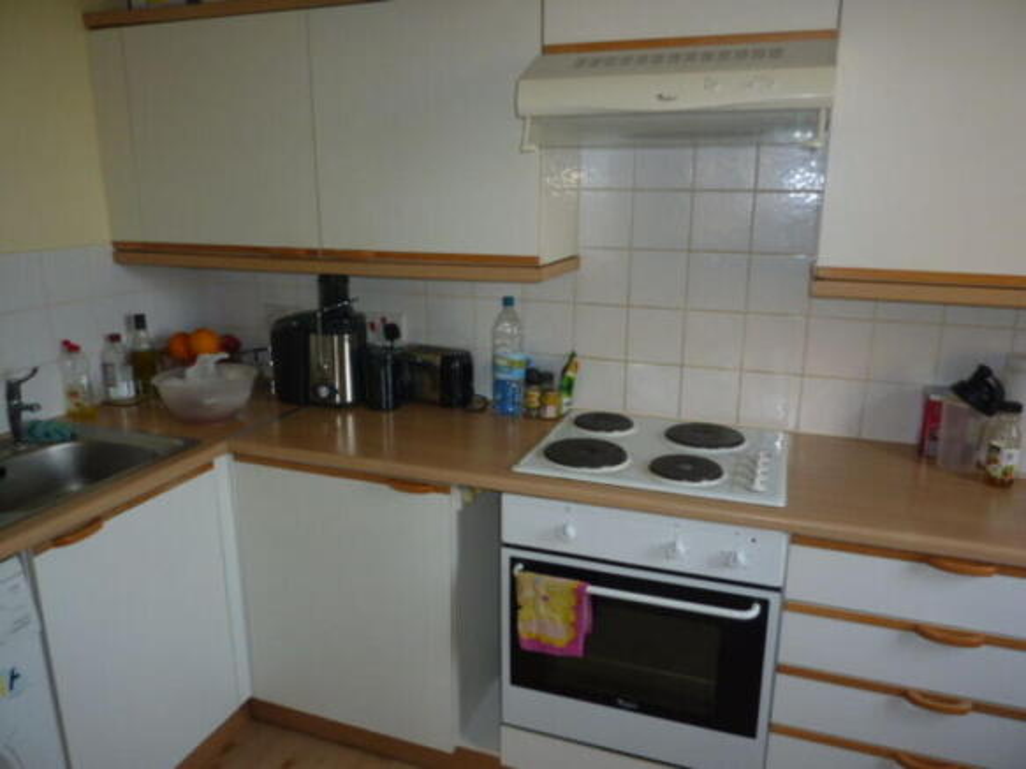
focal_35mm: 25
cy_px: 384
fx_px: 741
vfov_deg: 54.9
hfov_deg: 69.4
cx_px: 513
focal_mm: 4.1
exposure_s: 1/30
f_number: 3.3
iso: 100
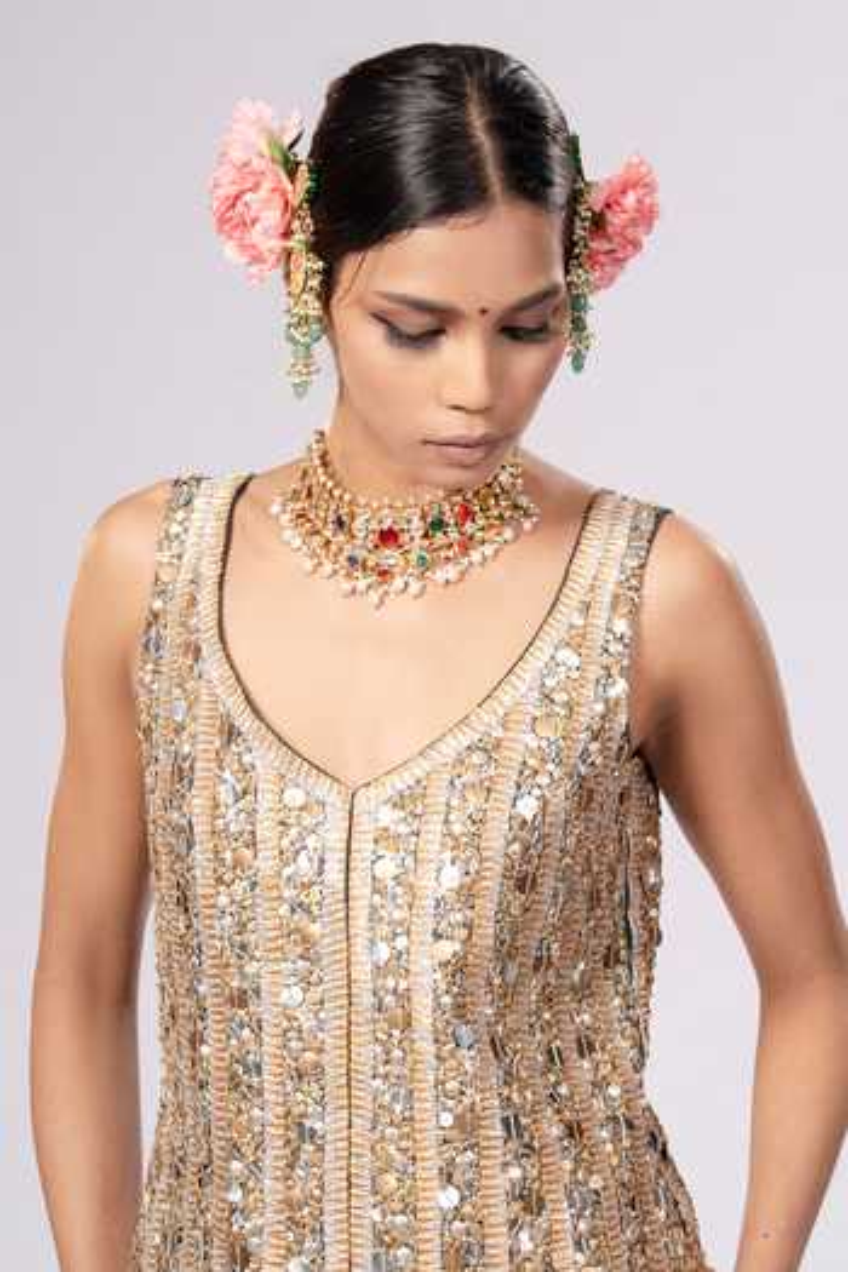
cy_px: 636
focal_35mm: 67
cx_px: 424
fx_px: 2367
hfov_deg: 20.3
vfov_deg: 30.1
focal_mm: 45
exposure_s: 1/160
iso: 200
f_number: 7.1
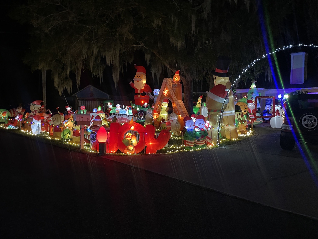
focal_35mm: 26
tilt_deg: -3.8
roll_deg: +0.1
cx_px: 159
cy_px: 120
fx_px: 239
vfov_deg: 53.1
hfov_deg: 67.3
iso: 1000
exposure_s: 1/30
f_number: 1.6
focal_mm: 4.2
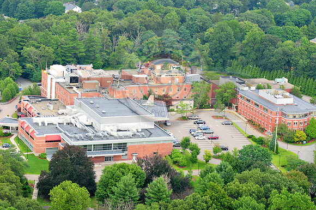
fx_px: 1052
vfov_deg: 11.4
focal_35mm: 120
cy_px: 105
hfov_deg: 17.1
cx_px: 158
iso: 400
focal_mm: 80
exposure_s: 1/125
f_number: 5.6
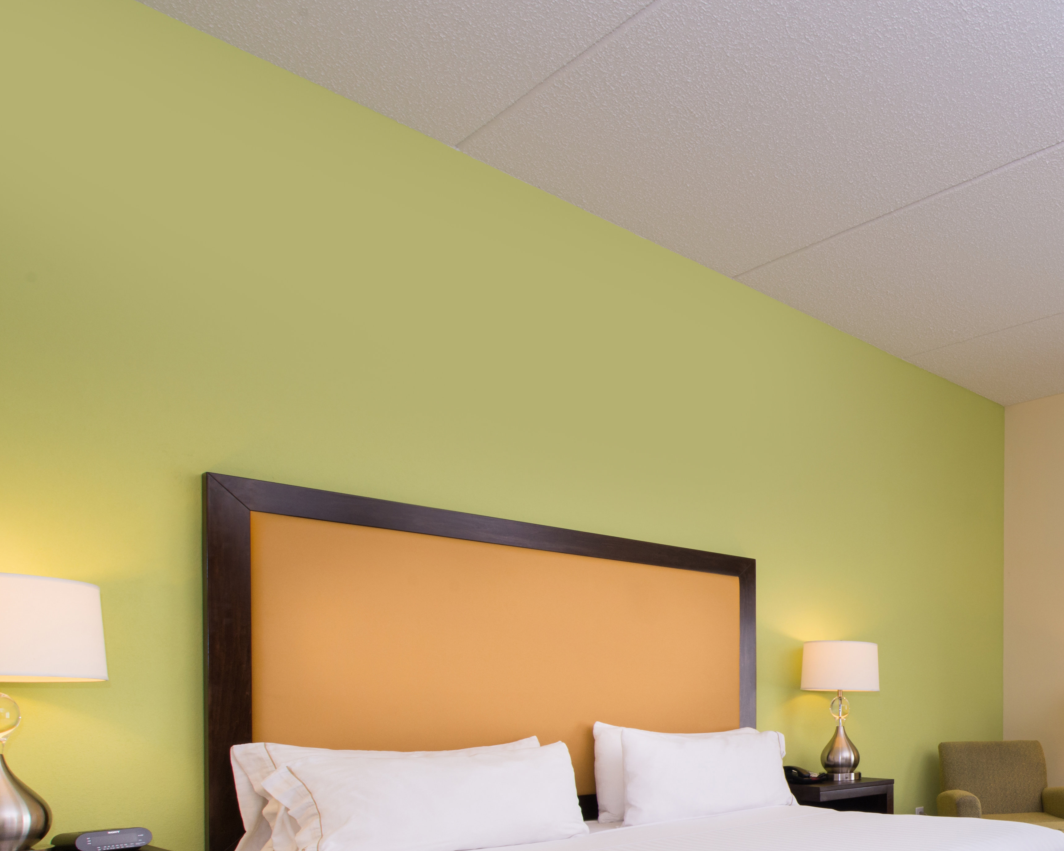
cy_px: 707
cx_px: 1067
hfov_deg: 50.2
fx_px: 882
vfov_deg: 48.0
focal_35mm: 28
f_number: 13
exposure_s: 1/30
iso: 400
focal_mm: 14
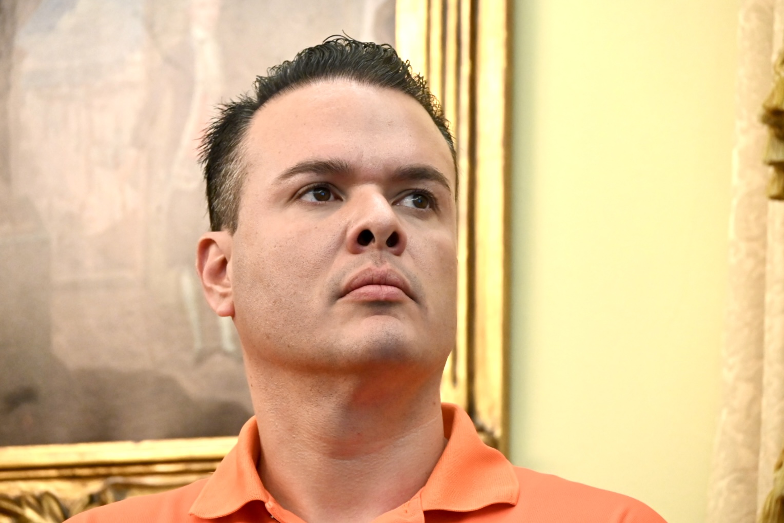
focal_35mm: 180
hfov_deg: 11.4
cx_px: 392
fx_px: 3920
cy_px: 262
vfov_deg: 7.6
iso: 4000
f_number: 5.6
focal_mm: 120
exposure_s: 1/160
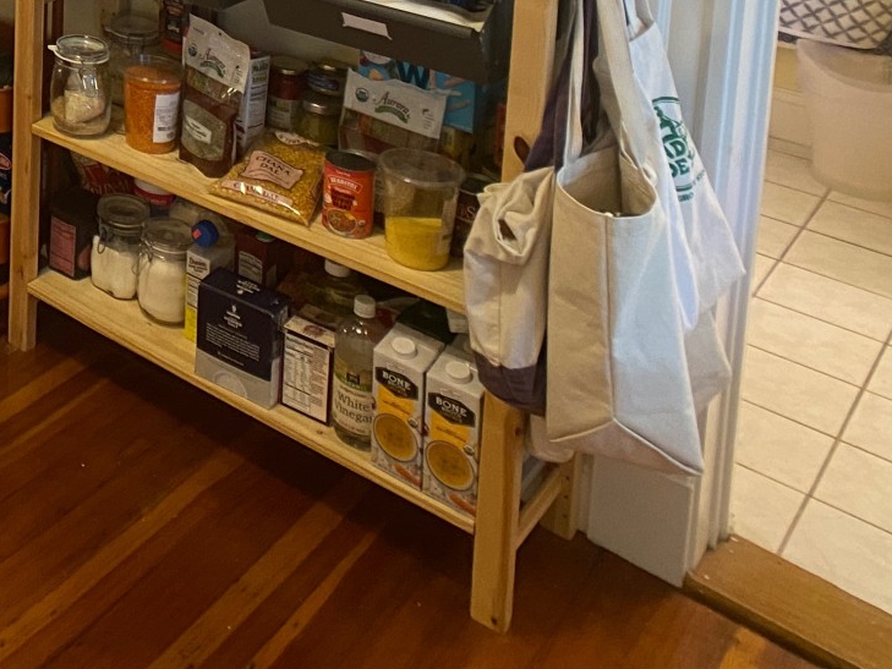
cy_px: -264
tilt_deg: -6.5
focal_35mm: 73
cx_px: -232
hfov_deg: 23.8
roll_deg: -0.2
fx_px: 1881
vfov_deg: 18.4
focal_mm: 4.25
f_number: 1.8
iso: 250
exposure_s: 1/60
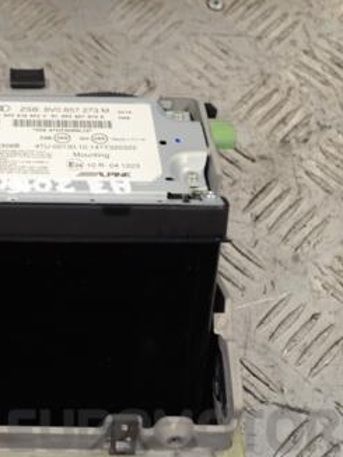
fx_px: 910
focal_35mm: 69
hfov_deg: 20.5
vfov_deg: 28.1
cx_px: -18
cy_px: 244
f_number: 4.2
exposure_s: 1/40
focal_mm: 26
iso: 100
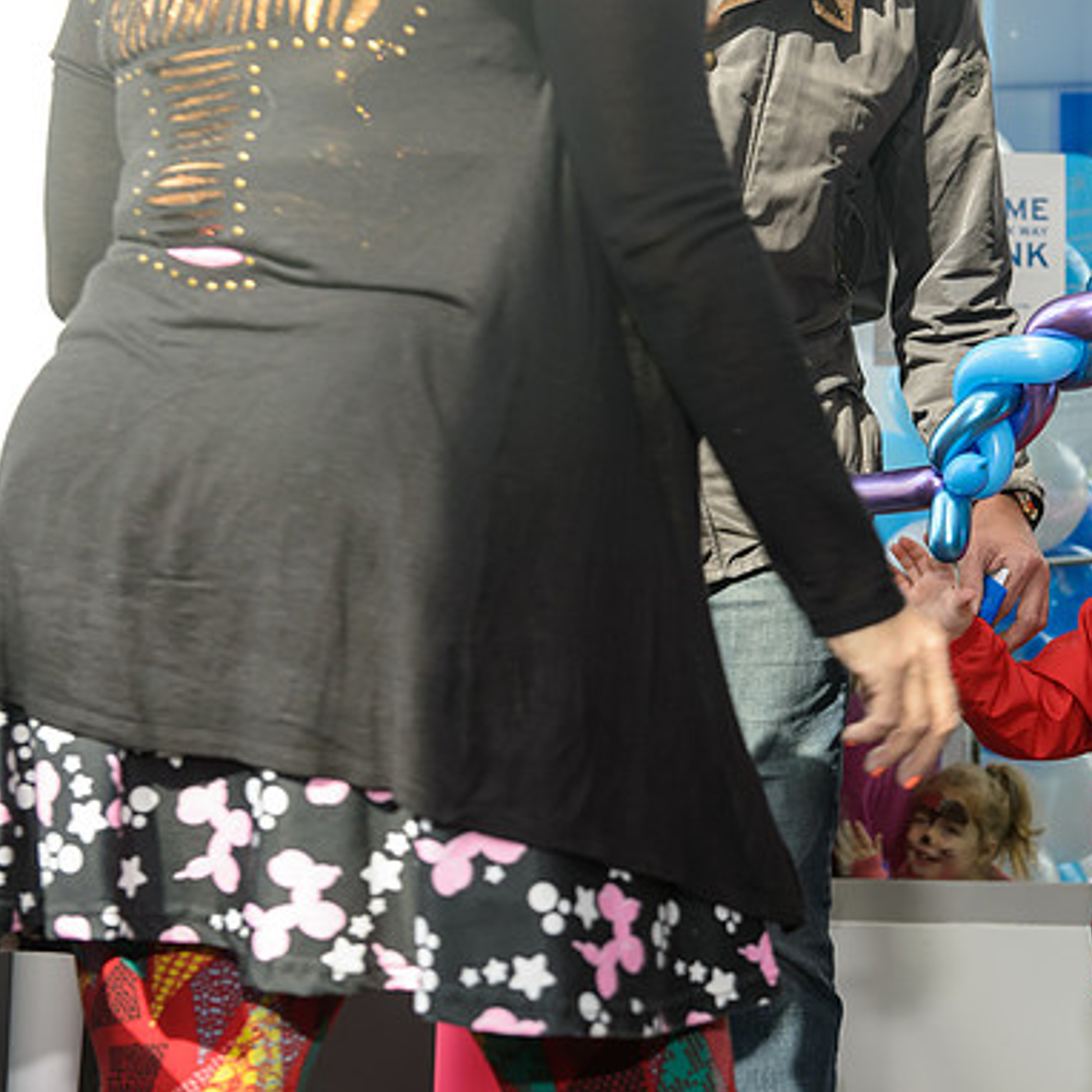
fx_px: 2534
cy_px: 546
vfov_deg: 24.3
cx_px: 769
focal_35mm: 71
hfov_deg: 24.1
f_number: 5
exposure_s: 1/250
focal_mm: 55
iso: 400
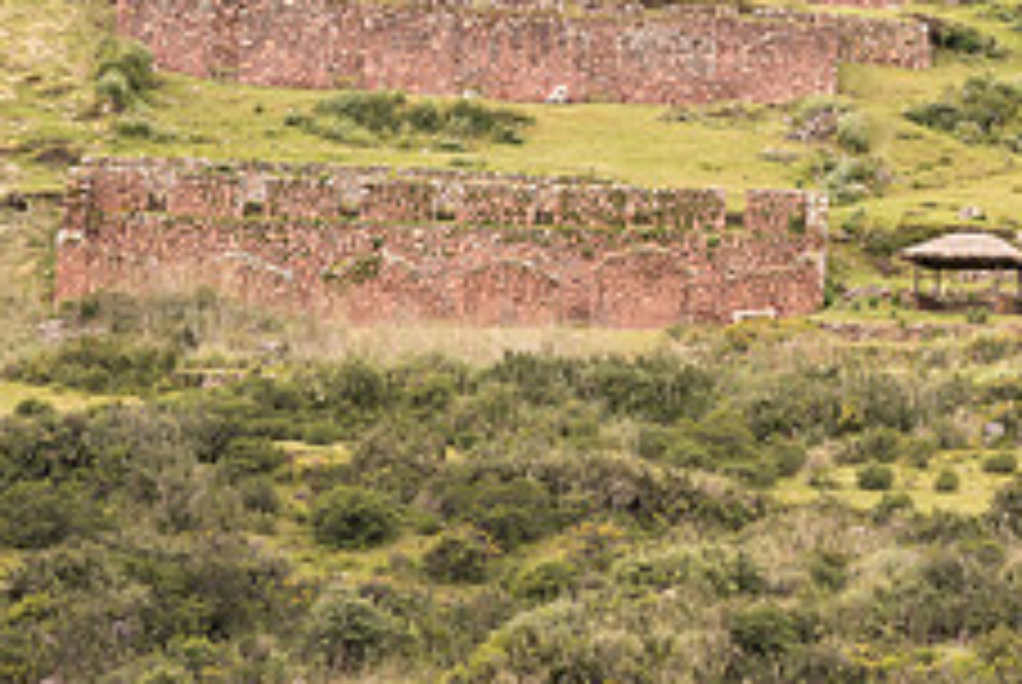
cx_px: 941
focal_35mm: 380
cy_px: -106
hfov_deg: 5.4
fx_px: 10802
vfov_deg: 3.6
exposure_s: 1/160
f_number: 8
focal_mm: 149
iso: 160
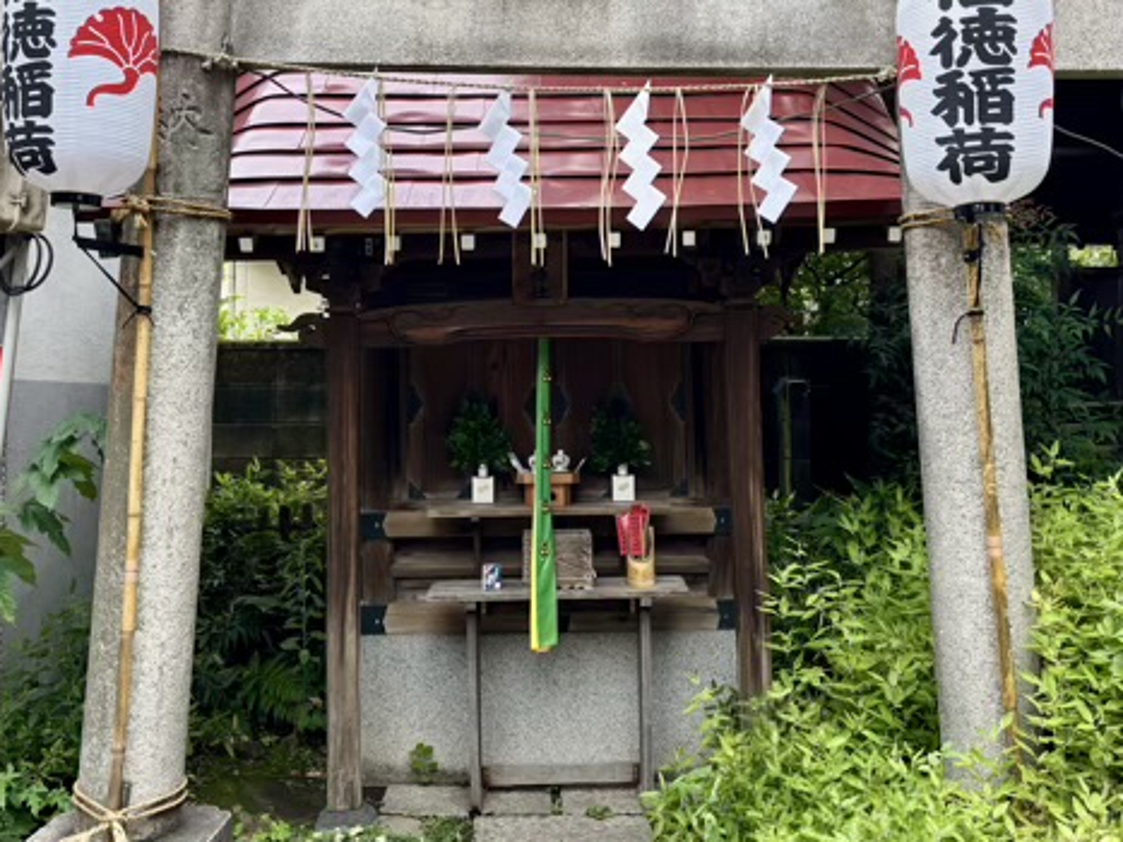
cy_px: 321
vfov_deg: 36.6
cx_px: 555
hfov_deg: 47.9
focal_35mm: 39
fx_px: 1265
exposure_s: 1/732
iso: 50
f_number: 1.6
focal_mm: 5.96
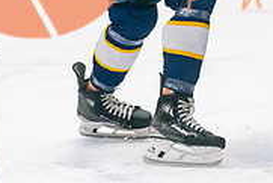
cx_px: 301
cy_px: -31
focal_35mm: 429
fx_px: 3256
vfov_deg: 3.2
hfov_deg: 4.8
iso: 3200
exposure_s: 1/1250
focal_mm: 119
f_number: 2.8
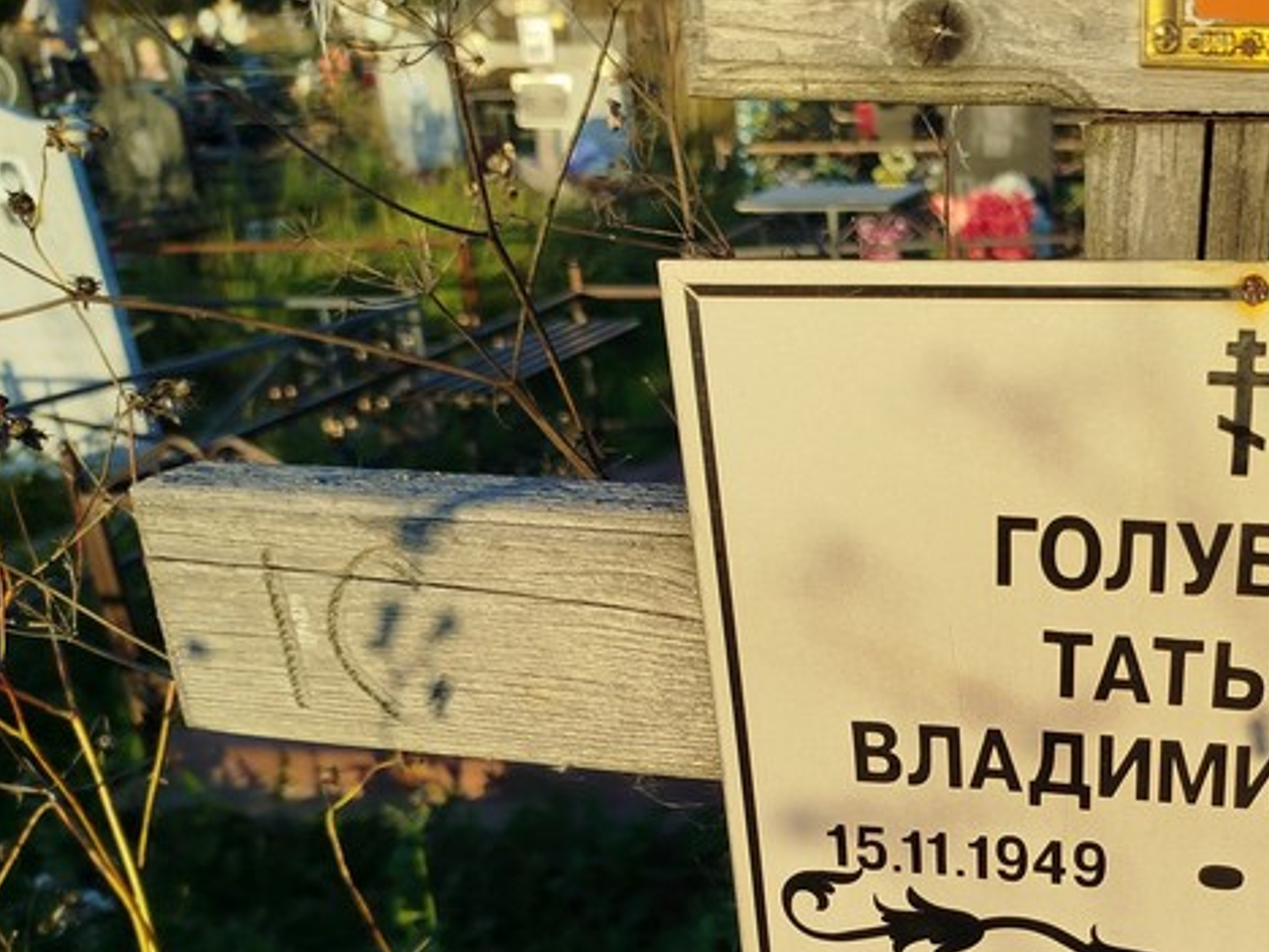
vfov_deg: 34.0
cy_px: 768
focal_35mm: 41
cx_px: 1014
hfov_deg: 43.6
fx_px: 1503
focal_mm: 5.31
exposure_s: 1/672
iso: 50
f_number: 1.7
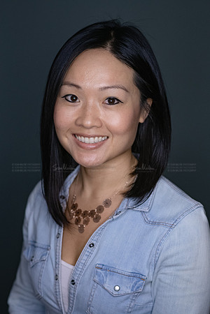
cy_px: 157
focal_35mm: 85
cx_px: 105
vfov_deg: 23.9
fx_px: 744
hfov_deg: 16.1
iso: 2000
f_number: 3.5
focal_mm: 85
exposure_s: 1/320
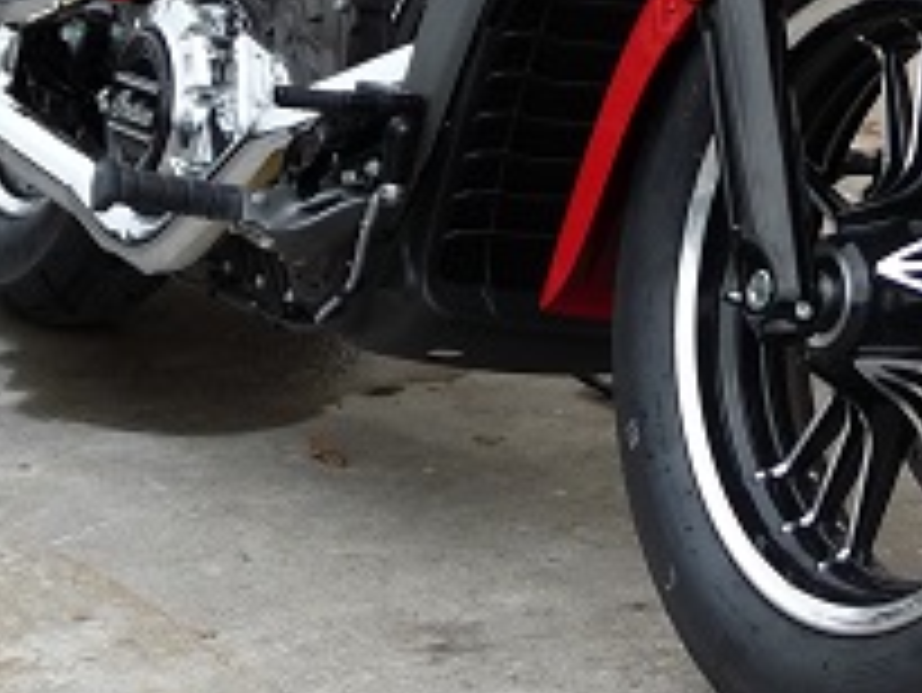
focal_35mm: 132
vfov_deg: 11.1
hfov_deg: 14.8
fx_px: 3518
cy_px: -45
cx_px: 760
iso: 100
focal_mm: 7.1
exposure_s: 1/320
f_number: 4
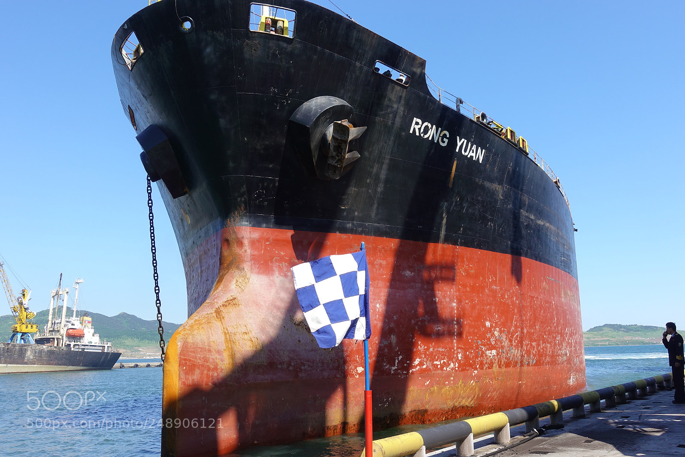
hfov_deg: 57.2
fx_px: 628
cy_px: 228
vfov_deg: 40.0
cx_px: 342
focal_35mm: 33
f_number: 5.6
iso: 125
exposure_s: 1/250
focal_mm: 12.2
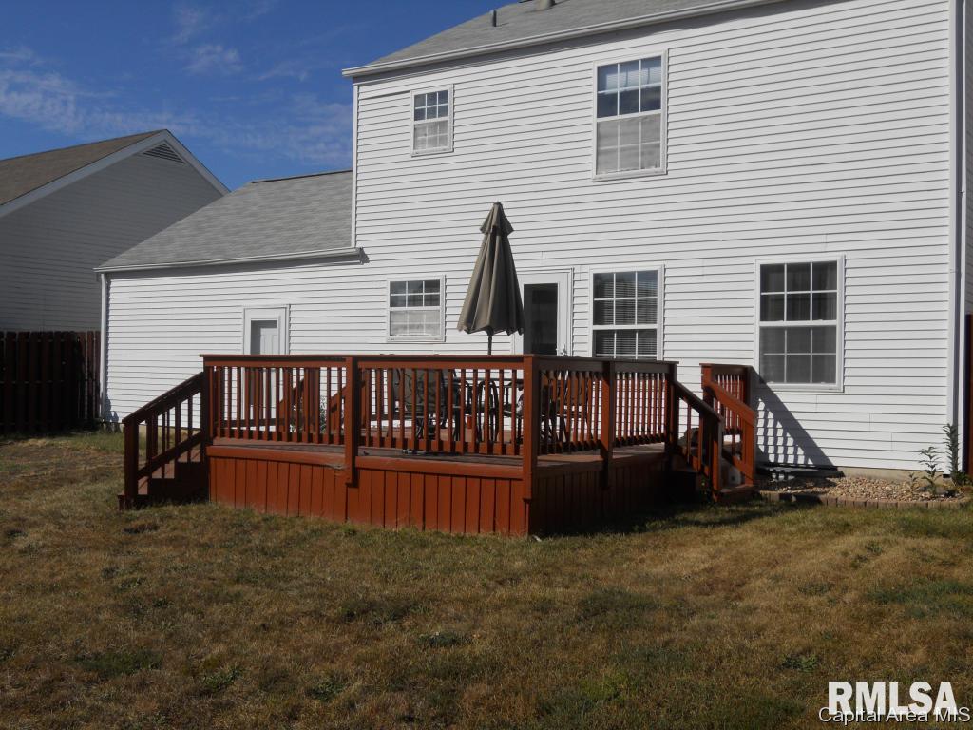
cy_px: 365
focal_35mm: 36
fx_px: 1012
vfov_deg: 39.7
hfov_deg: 51.4
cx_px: 486
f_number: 6
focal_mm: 6.4
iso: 80
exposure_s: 1/640
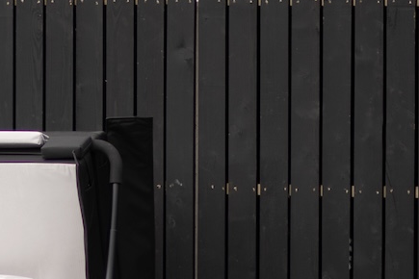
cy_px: 327
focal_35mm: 391
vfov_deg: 3.5
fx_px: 4550
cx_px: -124
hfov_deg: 5.2
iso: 100
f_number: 1.6
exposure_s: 1/5000
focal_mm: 85
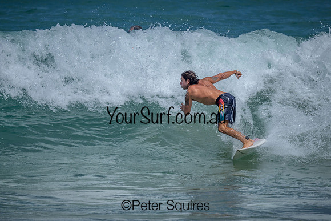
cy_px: 113
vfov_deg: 1.3
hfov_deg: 1.9
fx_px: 10073
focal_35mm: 1095
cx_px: 184
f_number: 6.3
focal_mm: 800
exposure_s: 1/2500
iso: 160
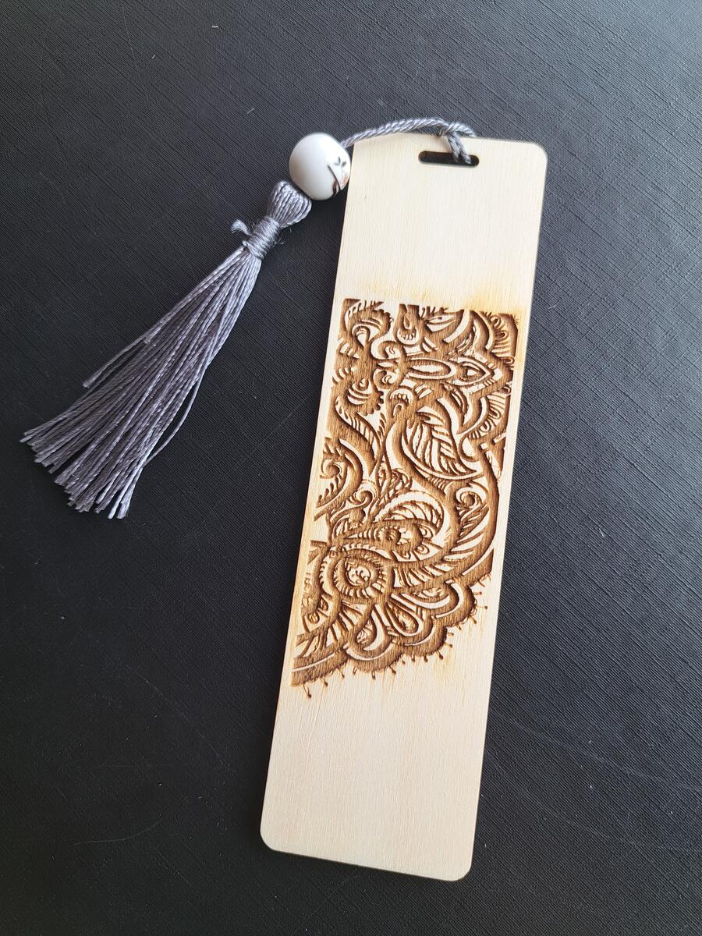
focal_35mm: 24
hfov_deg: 56.8
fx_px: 649
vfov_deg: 71.6
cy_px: 468
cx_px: 351
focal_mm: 5.23
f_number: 1.8
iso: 50
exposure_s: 1/113
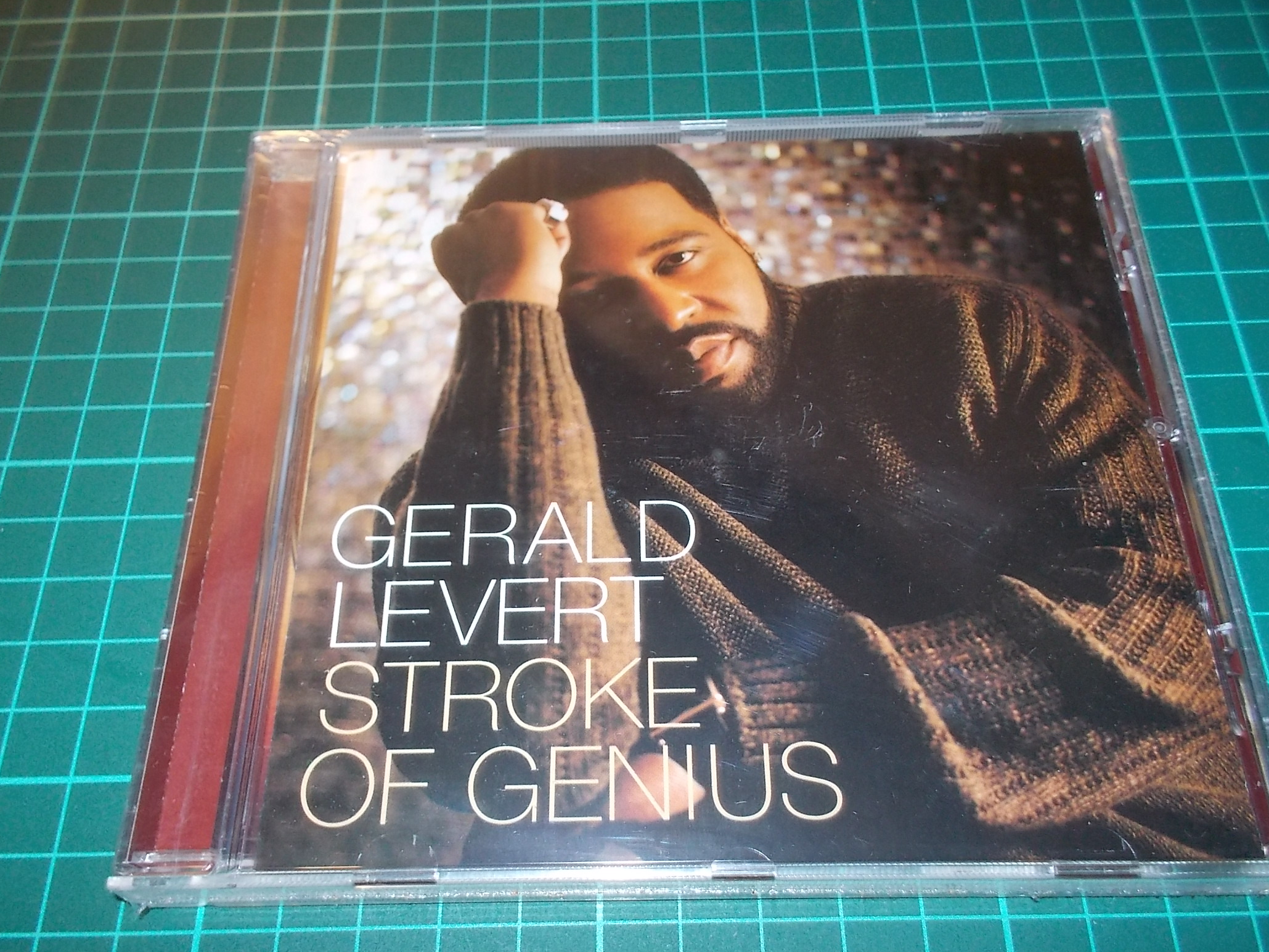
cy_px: 516
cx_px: 626
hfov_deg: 56.8
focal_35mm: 32
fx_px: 1173
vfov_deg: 44.1
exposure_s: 1/30
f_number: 3.3
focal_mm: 4.1
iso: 200
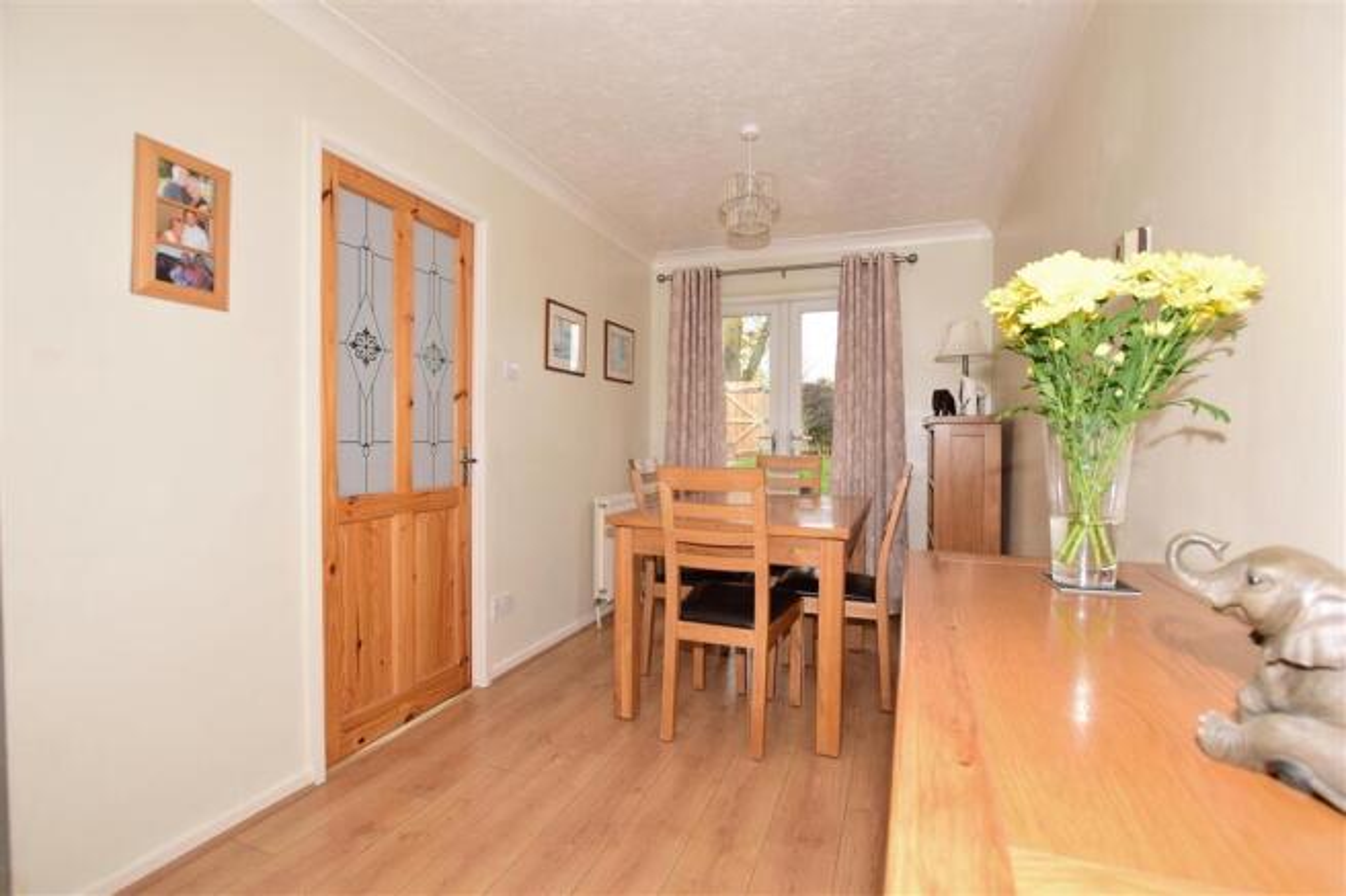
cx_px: 673
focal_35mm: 15
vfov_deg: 77.3
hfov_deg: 100.4
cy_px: 448
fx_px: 561
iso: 400
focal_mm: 10
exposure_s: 1/100
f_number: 5.6
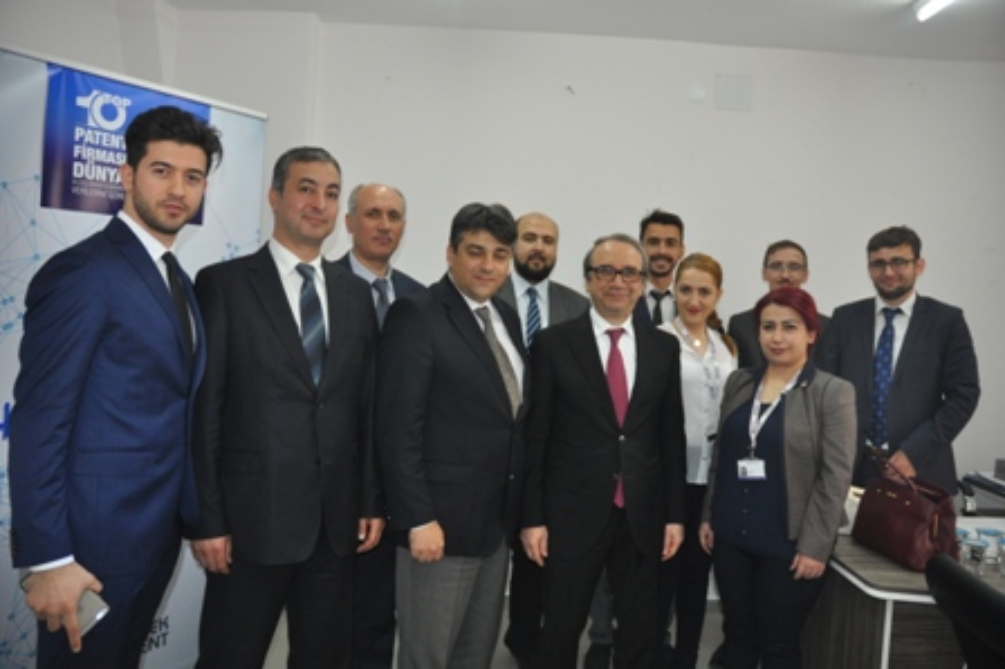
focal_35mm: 27
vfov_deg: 47.9
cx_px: 502
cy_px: 334
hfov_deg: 67.4
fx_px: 753
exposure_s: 1/125
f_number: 3.5
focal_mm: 18
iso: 800
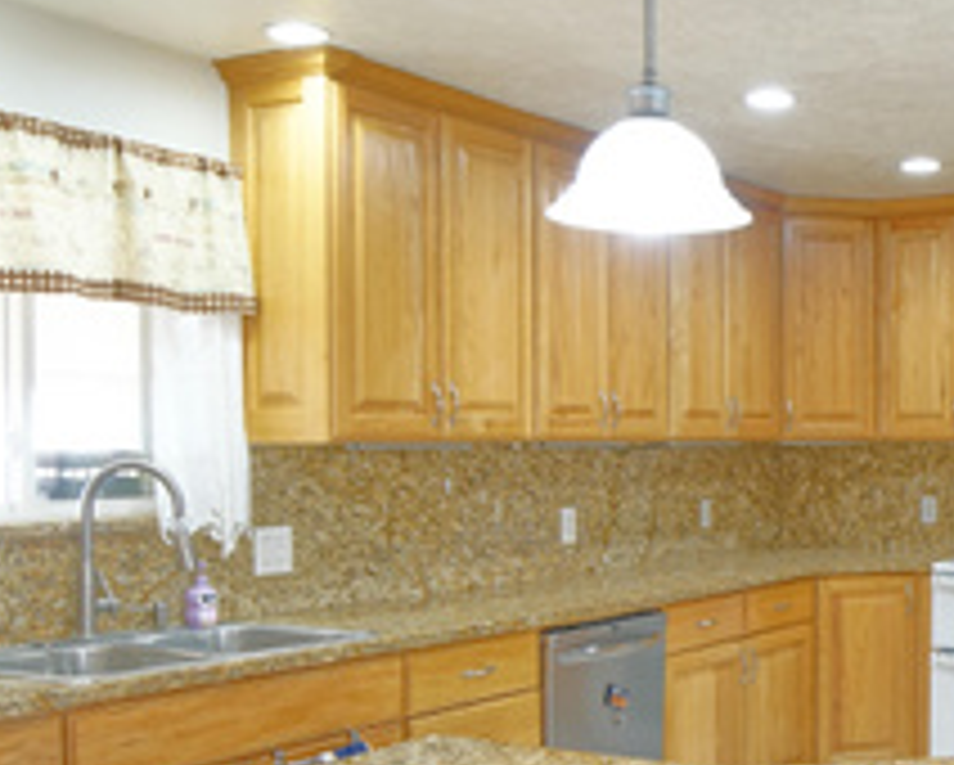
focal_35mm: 51
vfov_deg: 29.6
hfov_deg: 34.8
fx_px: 1441
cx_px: 832
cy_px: 493
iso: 400
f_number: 7.1
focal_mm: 18
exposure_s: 1/15
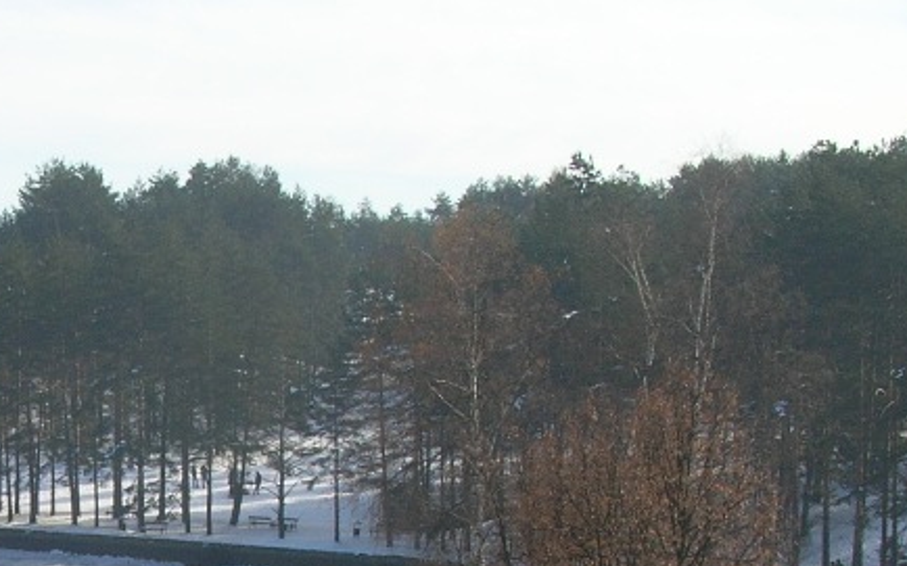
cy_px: 662
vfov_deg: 12.8
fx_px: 2471
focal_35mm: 100
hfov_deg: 20.2
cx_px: 2
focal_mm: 6.6
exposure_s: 1/185
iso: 50
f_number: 5.9
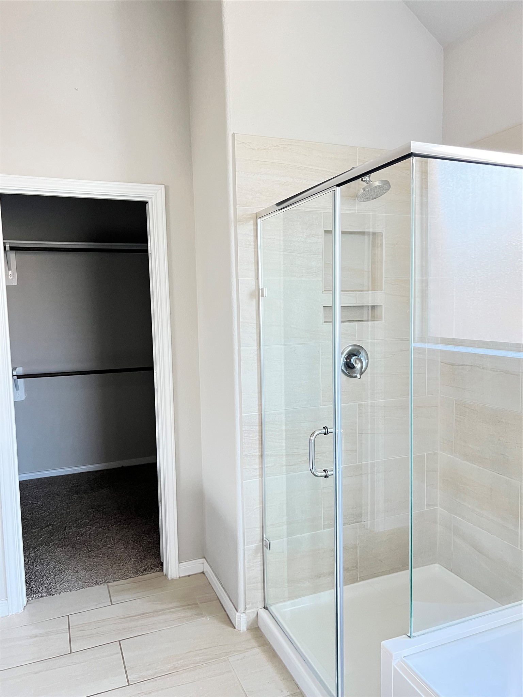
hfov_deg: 53.1
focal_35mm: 26
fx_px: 524
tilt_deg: -5.5
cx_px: 262
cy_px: 348
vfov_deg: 67.3
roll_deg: +1.7
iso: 500
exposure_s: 1/47
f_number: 1.5
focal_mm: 5.7
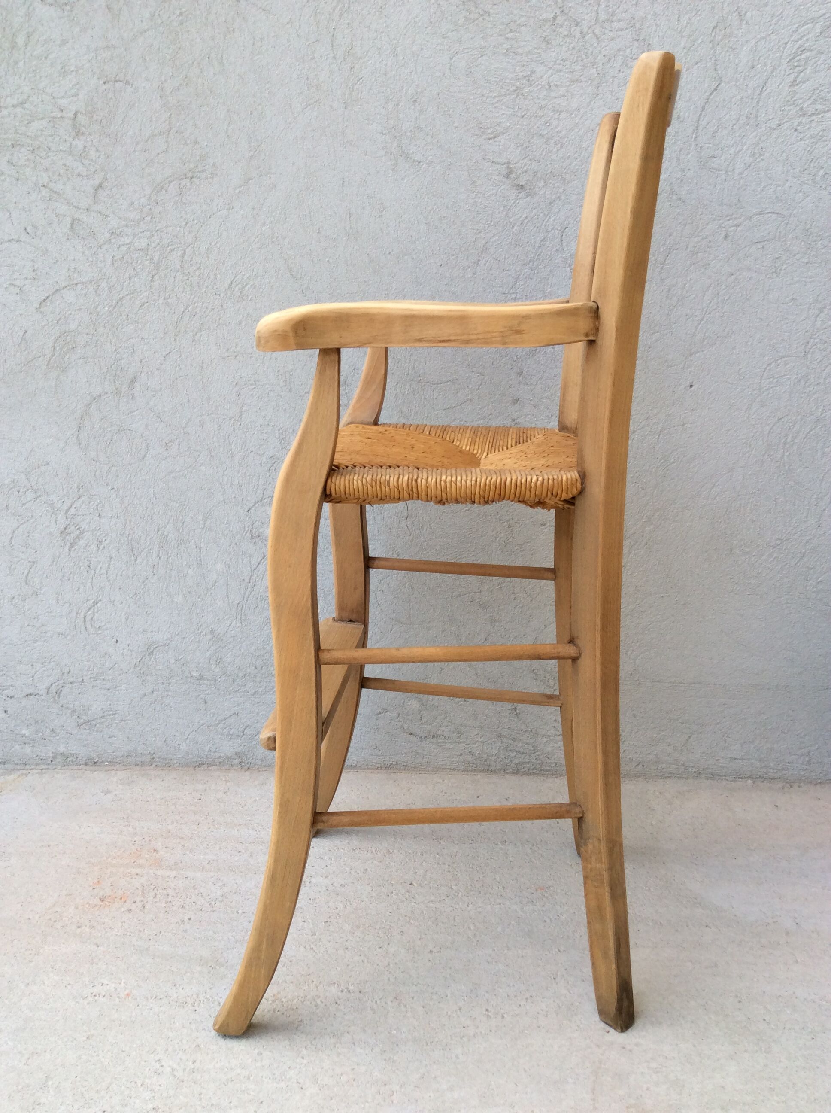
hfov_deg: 44.1
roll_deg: +1.1
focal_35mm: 32
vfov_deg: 56.9
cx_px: 416
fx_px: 1027
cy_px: 556
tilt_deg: -15.2
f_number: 2.4
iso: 32
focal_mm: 3.3
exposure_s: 1/173
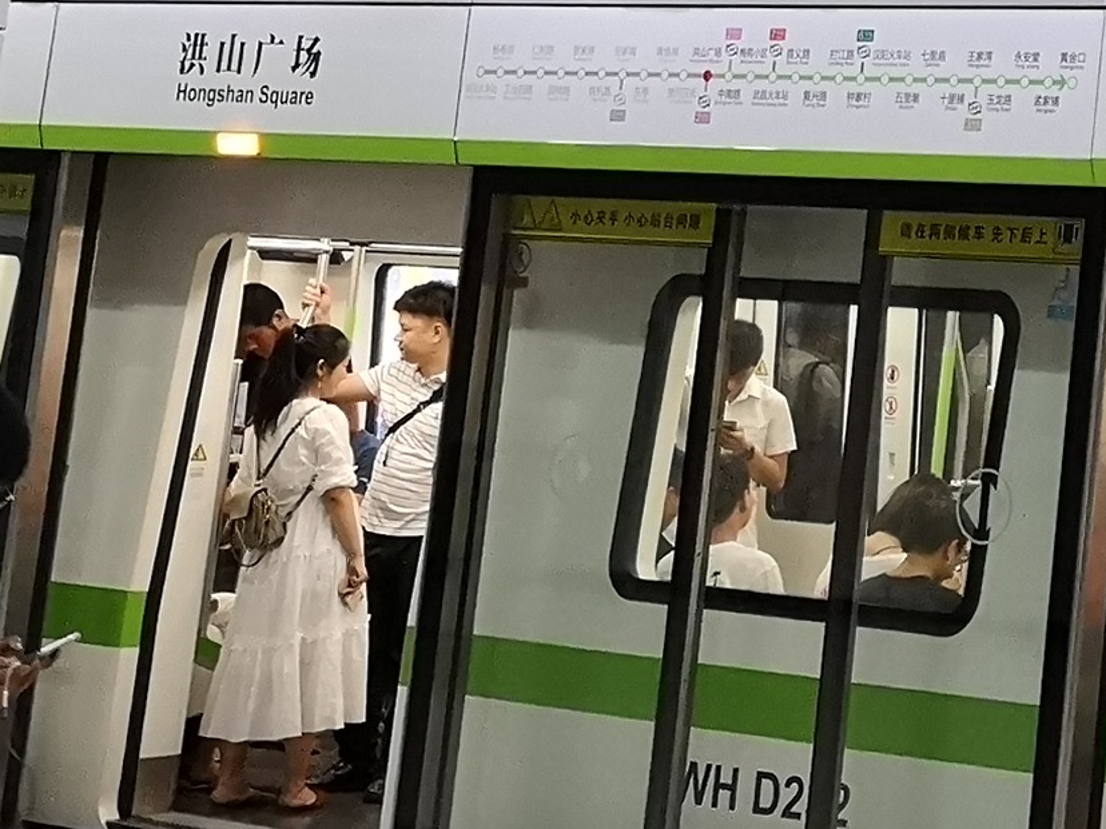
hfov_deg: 14.7
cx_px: 1931
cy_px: -550
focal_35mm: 119
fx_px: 3802
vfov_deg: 11.7
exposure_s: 1/100
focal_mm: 3.95
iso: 400
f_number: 1.8
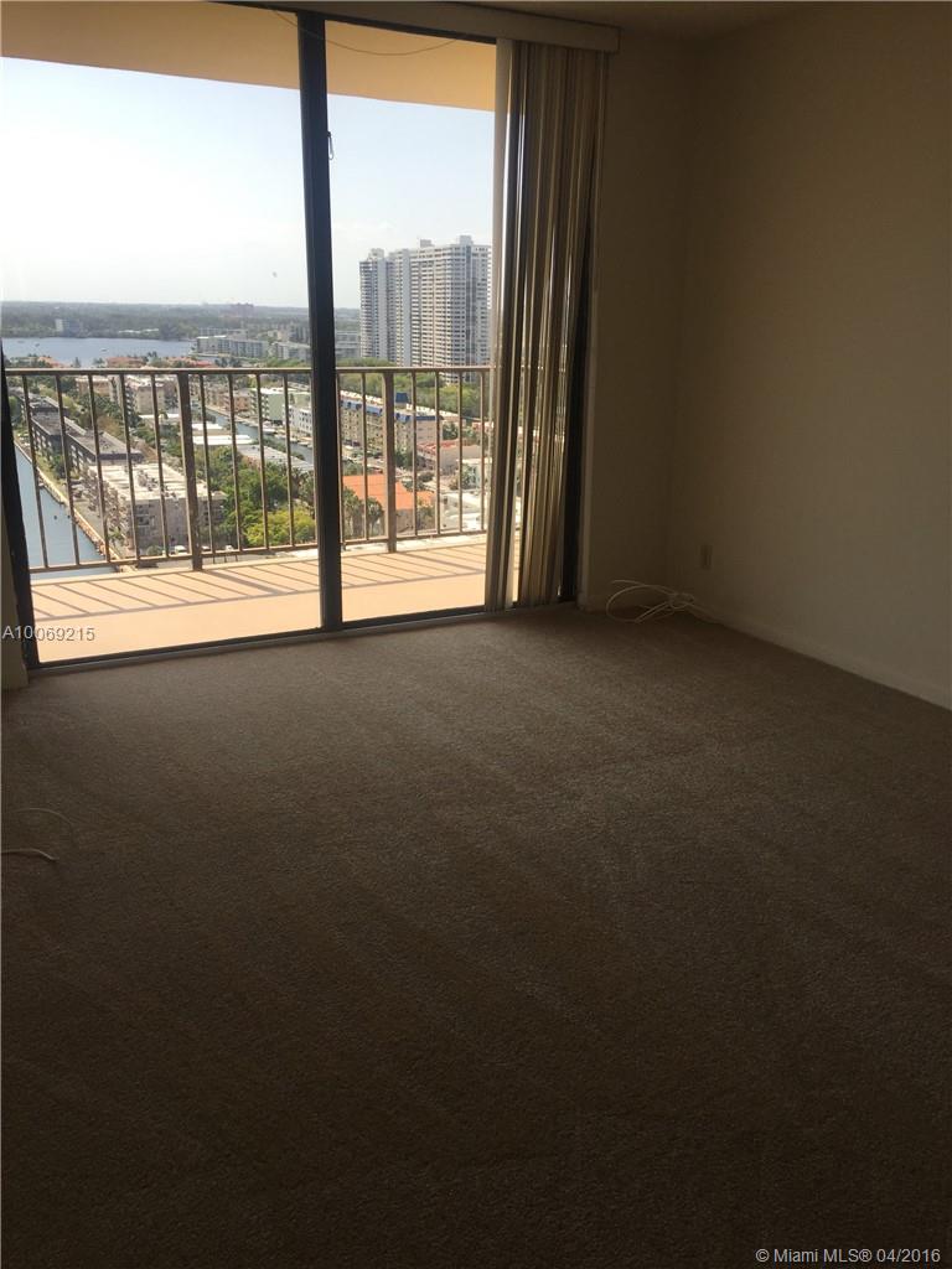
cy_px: 634
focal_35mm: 29
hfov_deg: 48.2
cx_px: 476
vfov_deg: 61.7
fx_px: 1063
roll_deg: +0.3
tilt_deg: -17.3
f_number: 2.2
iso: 32
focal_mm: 4.15
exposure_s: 1/760
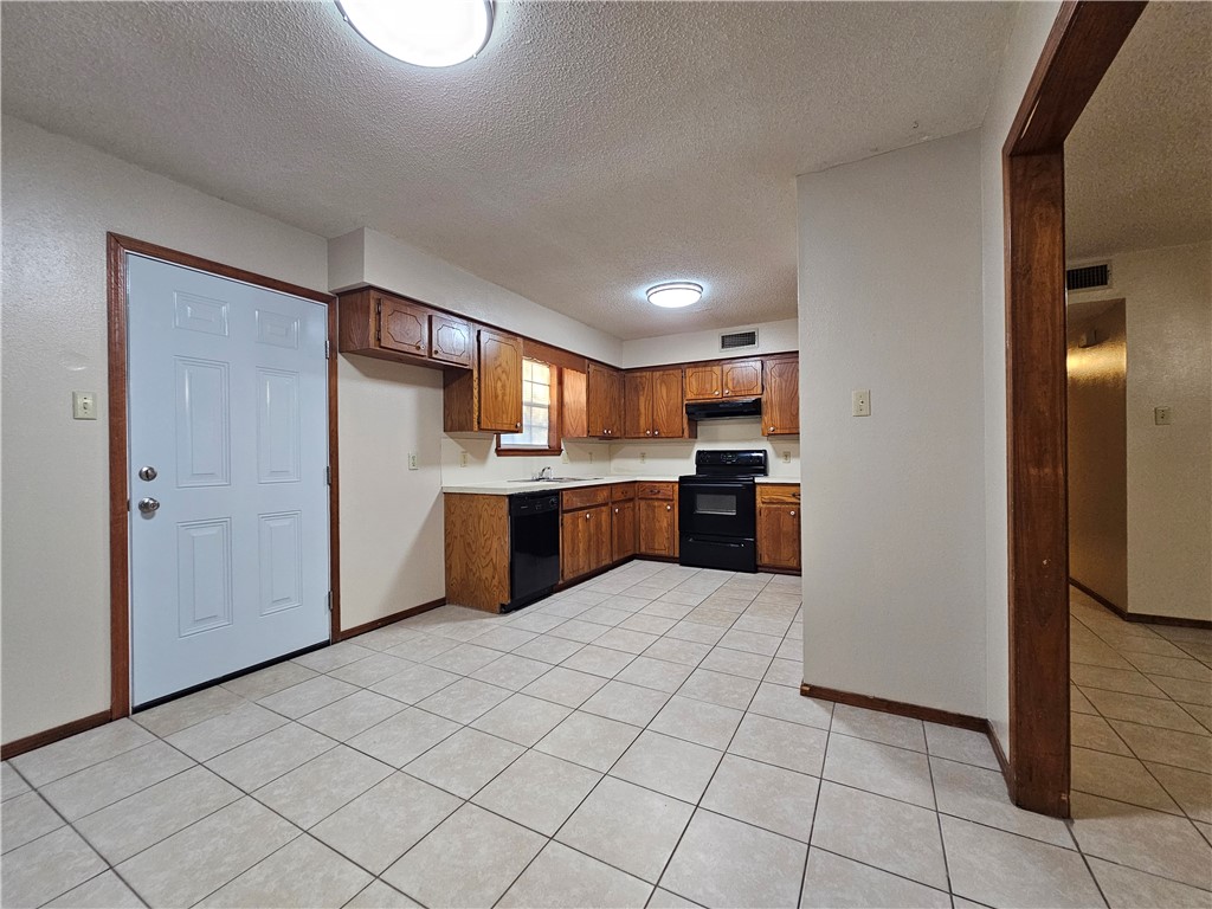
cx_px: 606
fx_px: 455
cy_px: 454
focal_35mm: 13
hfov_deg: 106.2
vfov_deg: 89.9
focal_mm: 2.2
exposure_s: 1/60
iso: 320
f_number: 2.2
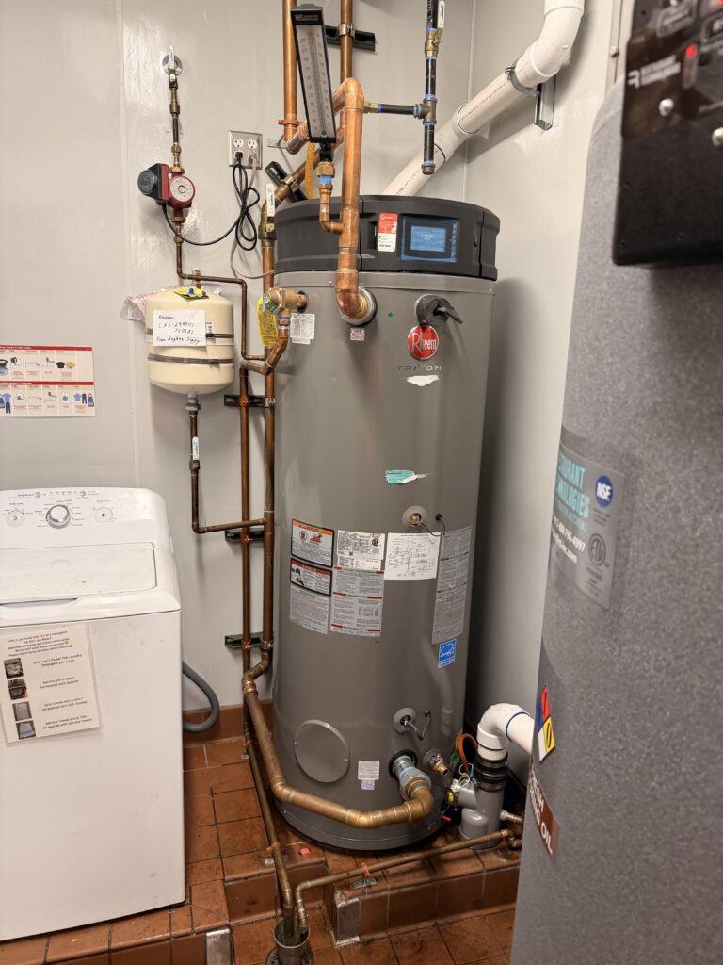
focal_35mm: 24
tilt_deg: -12.4
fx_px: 668
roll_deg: -1.8
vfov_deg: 71.6
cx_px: 362
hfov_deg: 56.8
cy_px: 482
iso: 200
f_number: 1.78
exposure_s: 1/92
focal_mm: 6.76
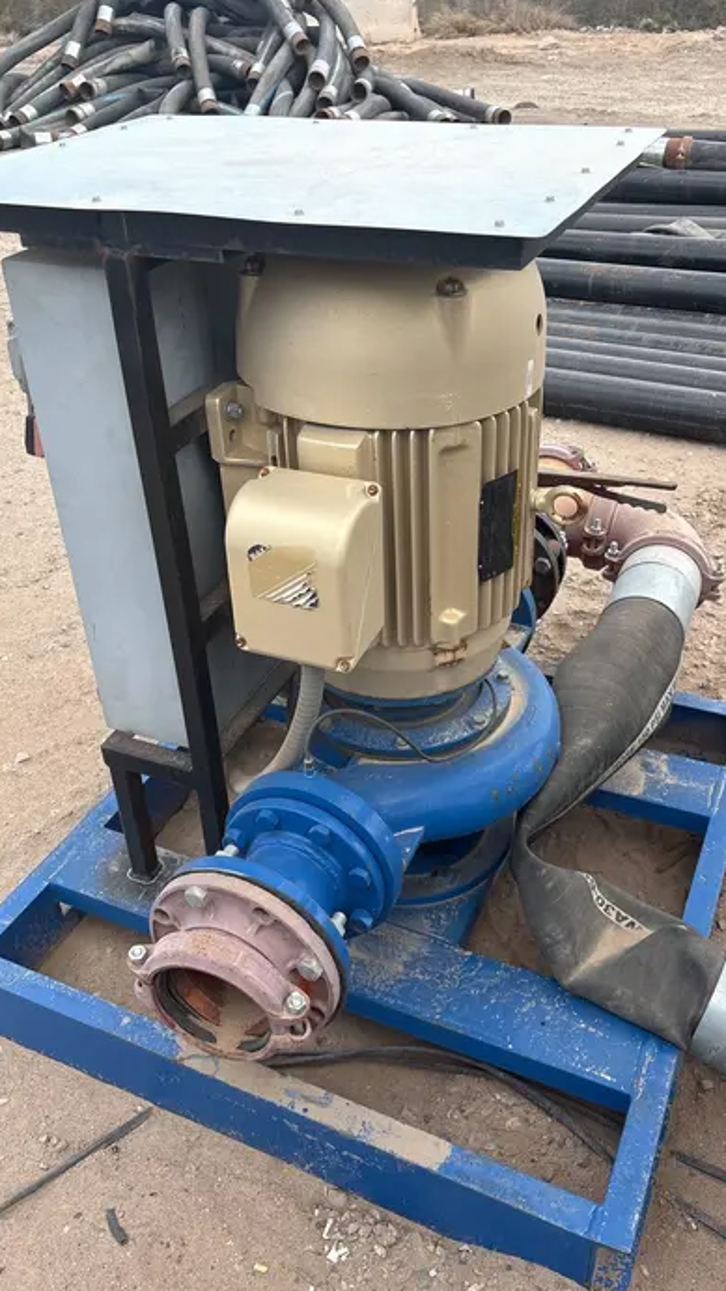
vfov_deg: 64.3
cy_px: 620
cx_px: 355
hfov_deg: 38.9
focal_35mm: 30
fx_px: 1027
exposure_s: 1/1420
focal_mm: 5.96
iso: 50
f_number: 1.6
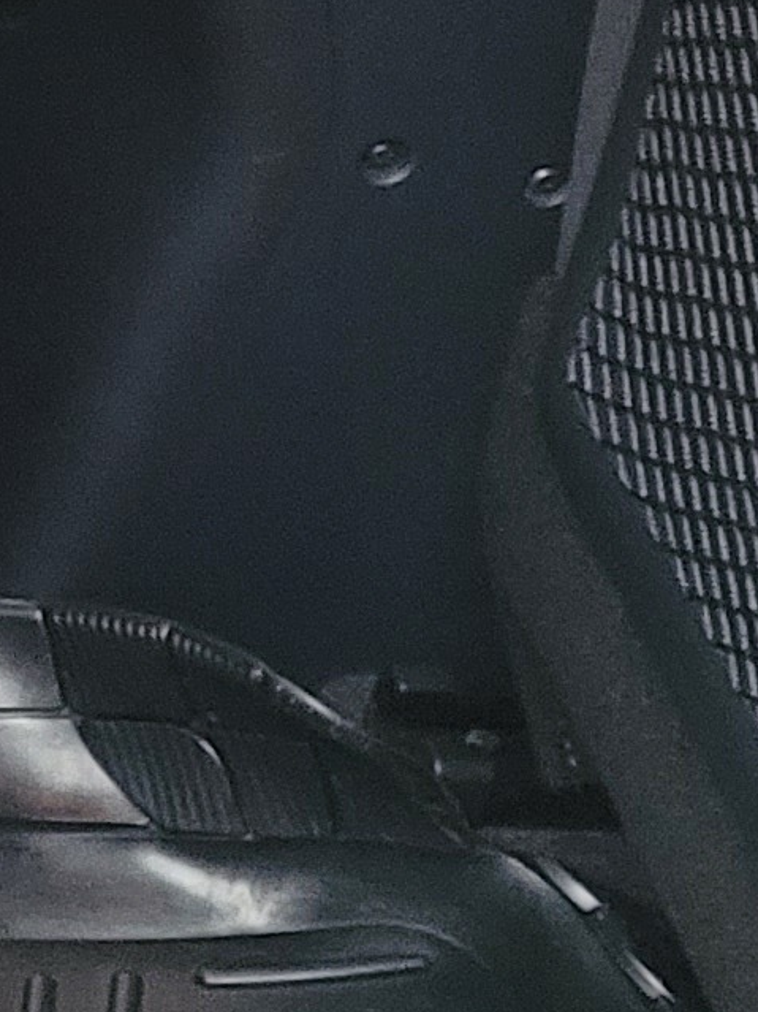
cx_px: -1442
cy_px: 160
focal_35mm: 164
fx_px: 4790
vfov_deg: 12.0
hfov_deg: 7.9
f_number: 1.8
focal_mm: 5.4
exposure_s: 1/50
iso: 500
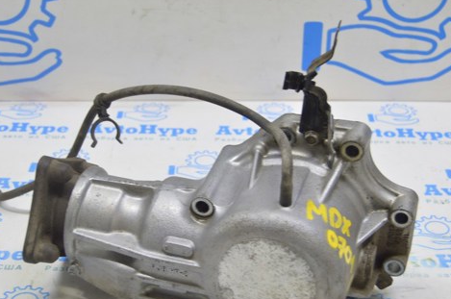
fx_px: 896
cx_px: 219
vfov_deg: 18.9
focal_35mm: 72
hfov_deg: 28.2
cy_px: 178
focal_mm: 35
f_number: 5.6
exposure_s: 1/20
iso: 400
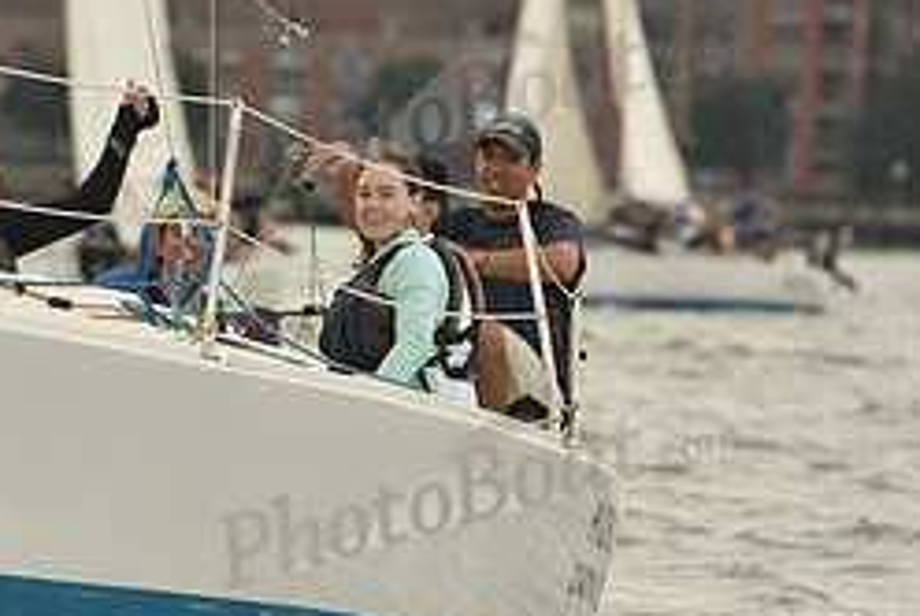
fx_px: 11948
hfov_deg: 4.4
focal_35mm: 467
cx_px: 30
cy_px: 351
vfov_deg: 3.0
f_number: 5.6
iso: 320
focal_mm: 200
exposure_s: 1/1600
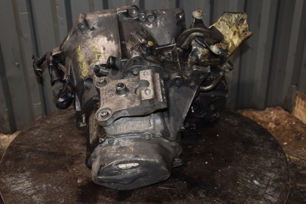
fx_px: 379
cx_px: 138
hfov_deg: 43.9
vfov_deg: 30.0
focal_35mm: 45
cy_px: 85
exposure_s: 1/60
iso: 800
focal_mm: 25
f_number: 5
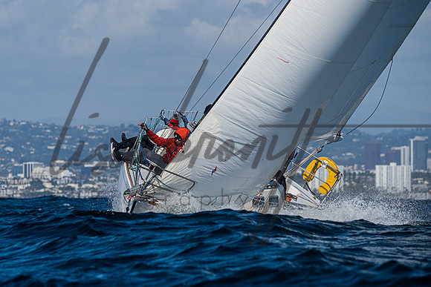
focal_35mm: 304
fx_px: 3636
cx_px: 169
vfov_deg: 4.5
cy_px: 142
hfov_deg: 6.8
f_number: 6.3
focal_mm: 220
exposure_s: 1/6400
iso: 400
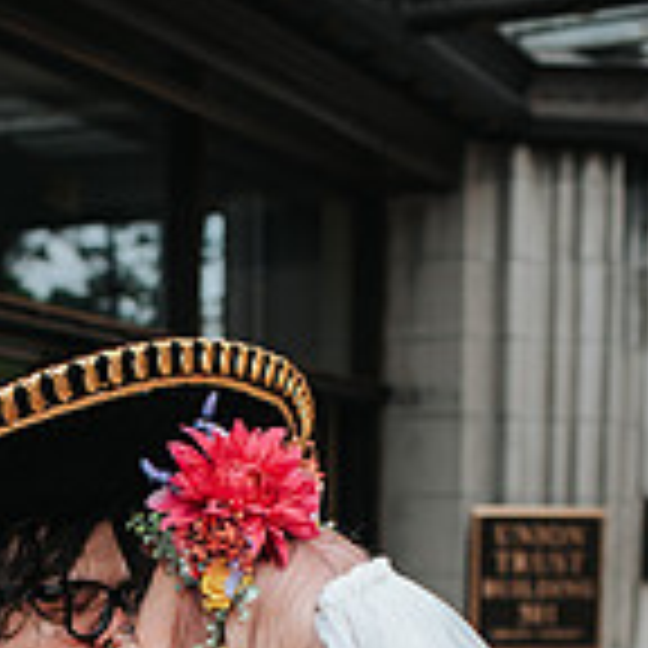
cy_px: 878
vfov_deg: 17.4
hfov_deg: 18.4
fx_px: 1970
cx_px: 90
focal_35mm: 93
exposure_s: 1/1250
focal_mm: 35
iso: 800
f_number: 3.5
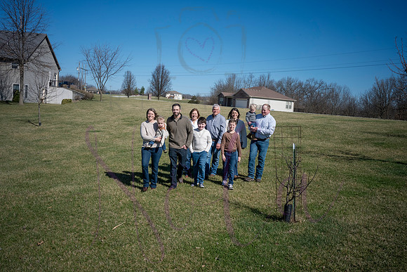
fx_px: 356
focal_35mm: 32
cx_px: 204
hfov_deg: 59.5
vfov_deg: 41.7
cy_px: 136
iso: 400
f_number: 13
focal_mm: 31.5
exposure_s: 1/640
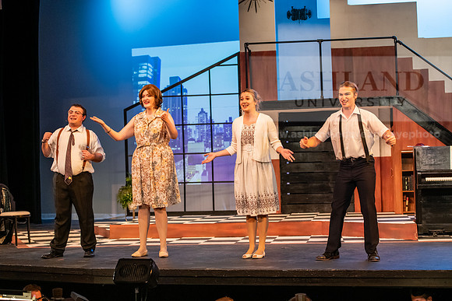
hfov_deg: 28.8
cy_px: 150
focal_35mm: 70
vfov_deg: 19.5
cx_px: 226
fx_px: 879
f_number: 3.5
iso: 2500
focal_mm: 70
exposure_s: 1/200
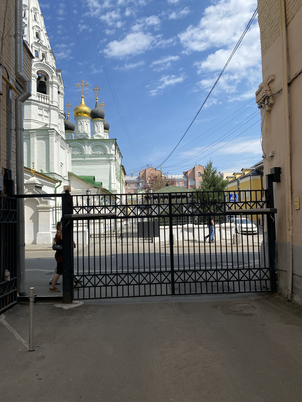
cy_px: 201
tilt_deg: +4.0
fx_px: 302
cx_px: 151
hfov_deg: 53.1
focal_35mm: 26
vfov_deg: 67.3
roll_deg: +2.4
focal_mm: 4.25
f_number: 1.8
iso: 32
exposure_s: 1/3300
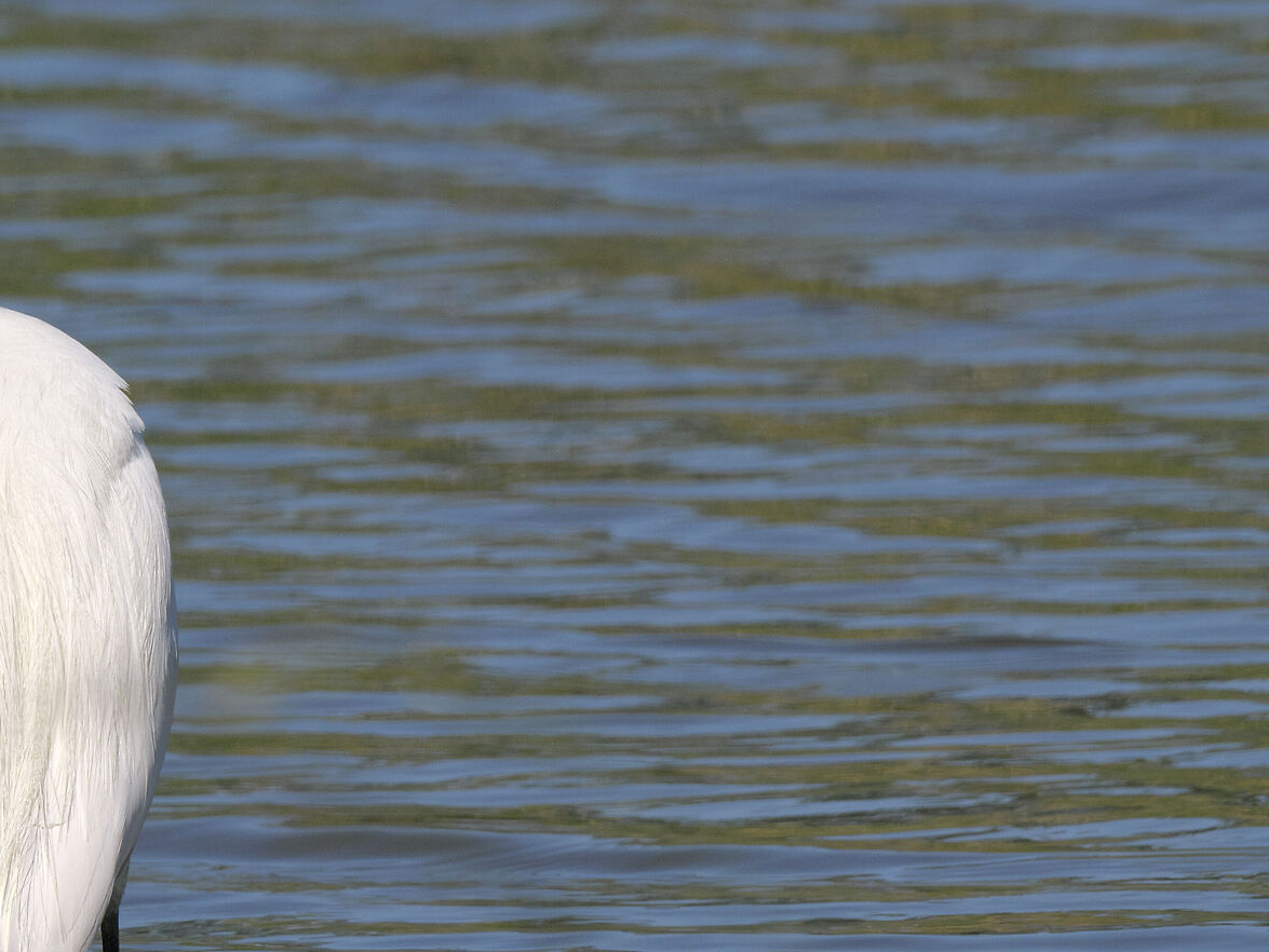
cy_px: 499
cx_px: 267
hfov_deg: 1.2
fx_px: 59920
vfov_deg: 0.9
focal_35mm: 1634
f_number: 11
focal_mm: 400
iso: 100
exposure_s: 1/500
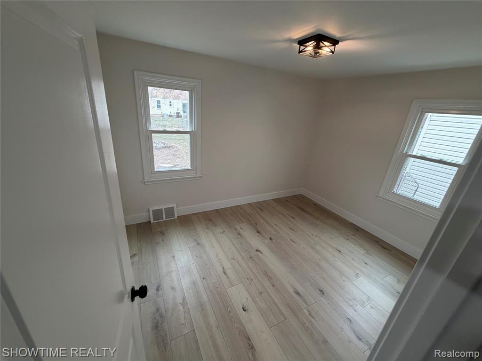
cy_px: 180
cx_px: 241
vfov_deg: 85.7
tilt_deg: -22.3
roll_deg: -4.6
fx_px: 195
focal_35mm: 14
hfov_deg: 102.1
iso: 250
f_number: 2.2
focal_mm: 2.22
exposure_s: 1/120
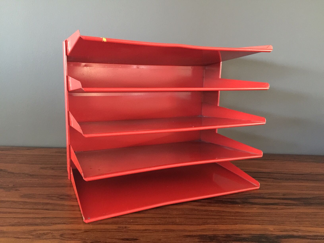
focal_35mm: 29
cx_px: 162
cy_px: 122
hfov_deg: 61.7
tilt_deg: -11.4
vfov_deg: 48.2
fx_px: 271
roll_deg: -3.2
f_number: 2.2
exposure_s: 1/8
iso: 200
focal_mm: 4.15
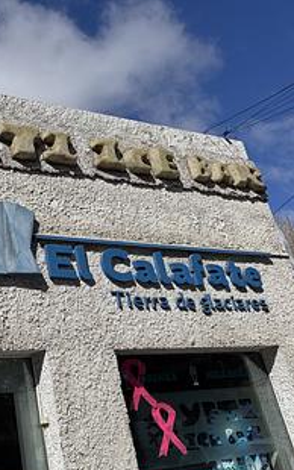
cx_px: -23
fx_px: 448
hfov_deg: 32.3
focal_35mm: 35
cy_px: 241
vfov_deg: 55.3
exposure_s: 1/12346
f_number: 1.78
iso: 80
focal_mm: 6.76
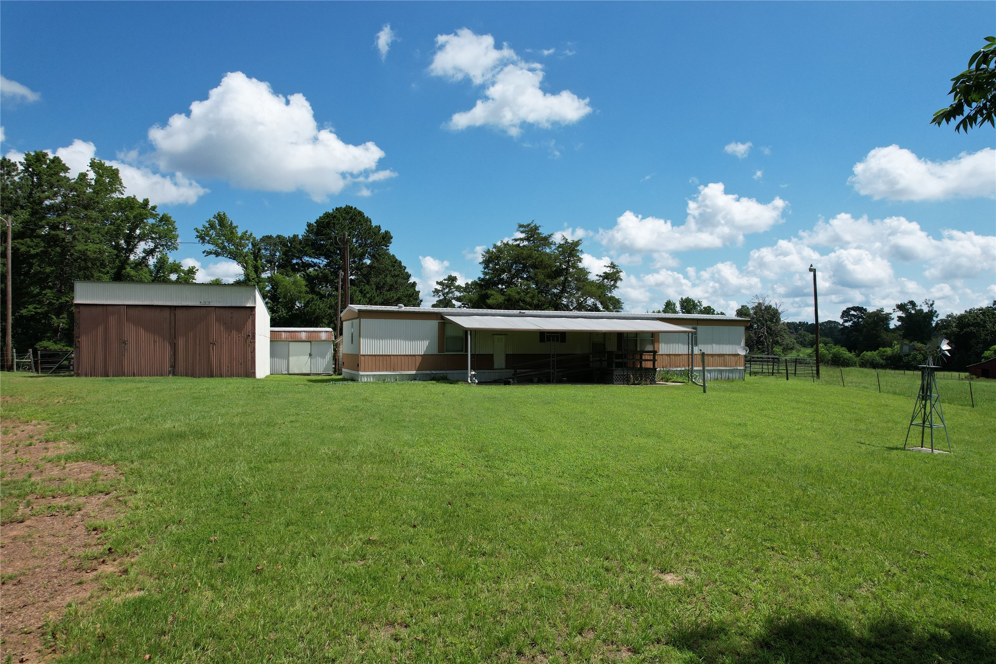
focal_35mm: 22
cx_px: 498
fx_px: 609
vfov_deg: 57.2
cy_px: 332
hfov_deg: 78.6
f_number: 2.8
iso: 130
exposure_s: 1/2500
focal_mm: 8.38
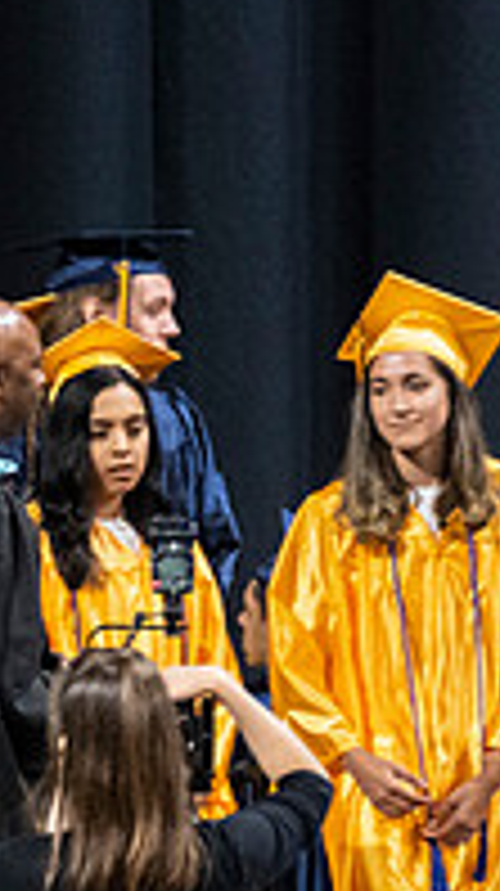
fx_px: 24576
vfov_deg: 2.1
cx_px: -393
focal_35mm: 1040
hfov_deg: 1.2
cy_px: 862
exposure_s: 1/200
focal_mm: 190
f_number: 4
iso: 2000
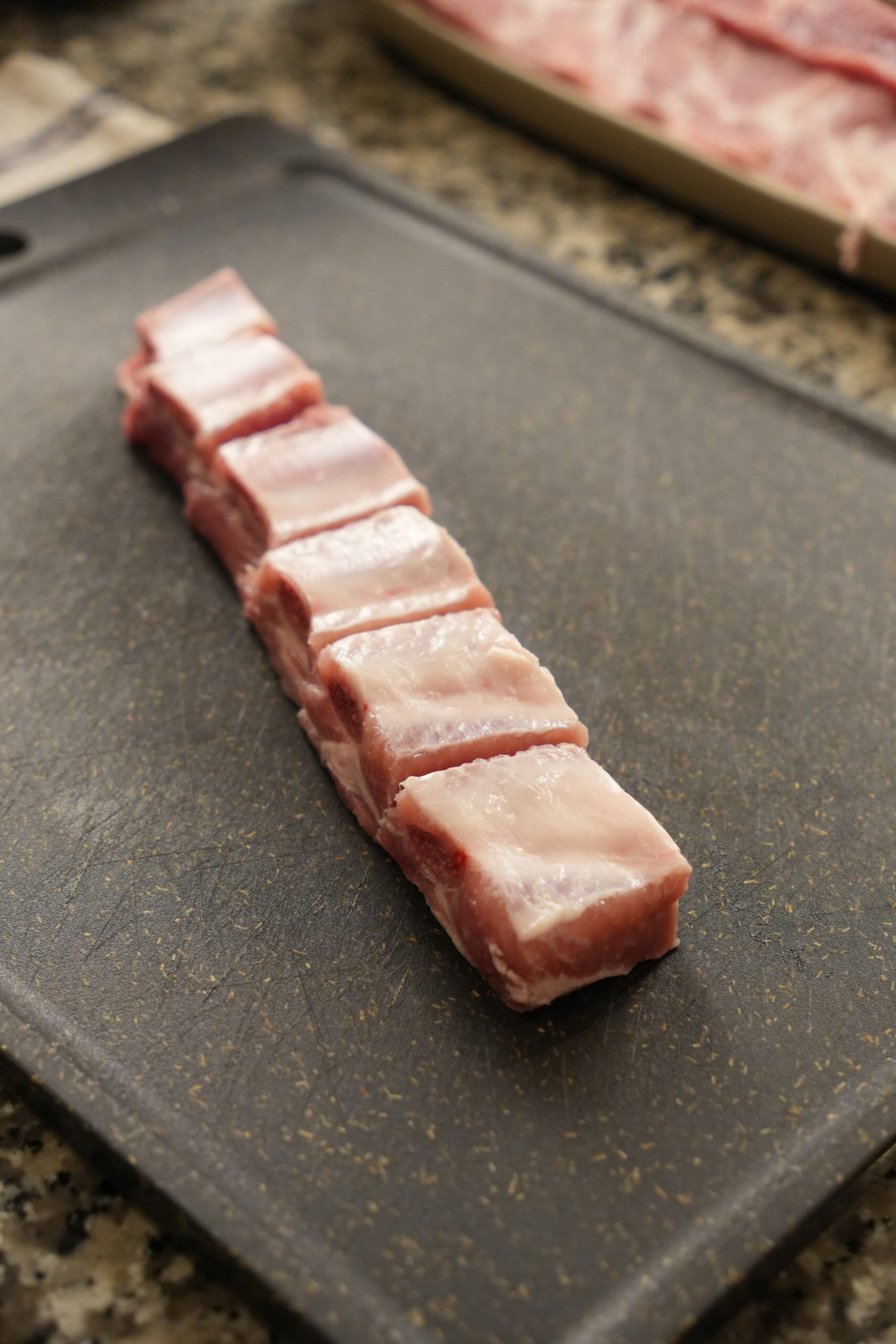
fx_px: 2172
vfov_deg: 34.4
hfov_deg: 23.3
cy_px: 672
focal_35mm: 58
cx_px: 448
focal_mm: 38.8
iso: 1600
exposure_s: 1/160
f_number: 3.5
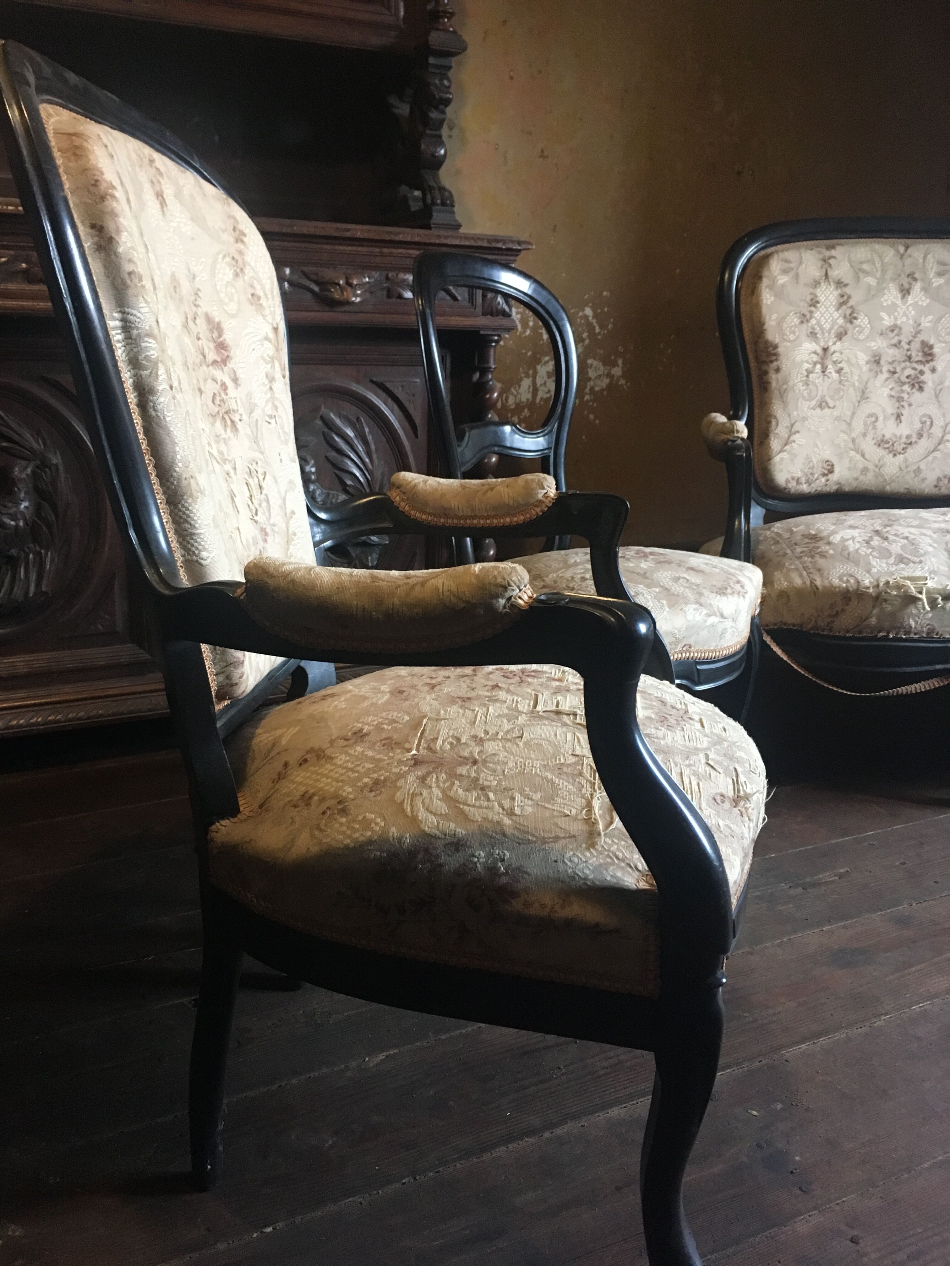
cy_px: 633
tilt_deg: -15.1
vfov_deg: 61.7
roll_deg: +1.0
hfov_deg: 48.2
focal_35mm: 29
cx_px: 475
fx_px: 1061
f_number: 2.2
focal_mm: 4.15
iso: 250
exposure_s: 1/33
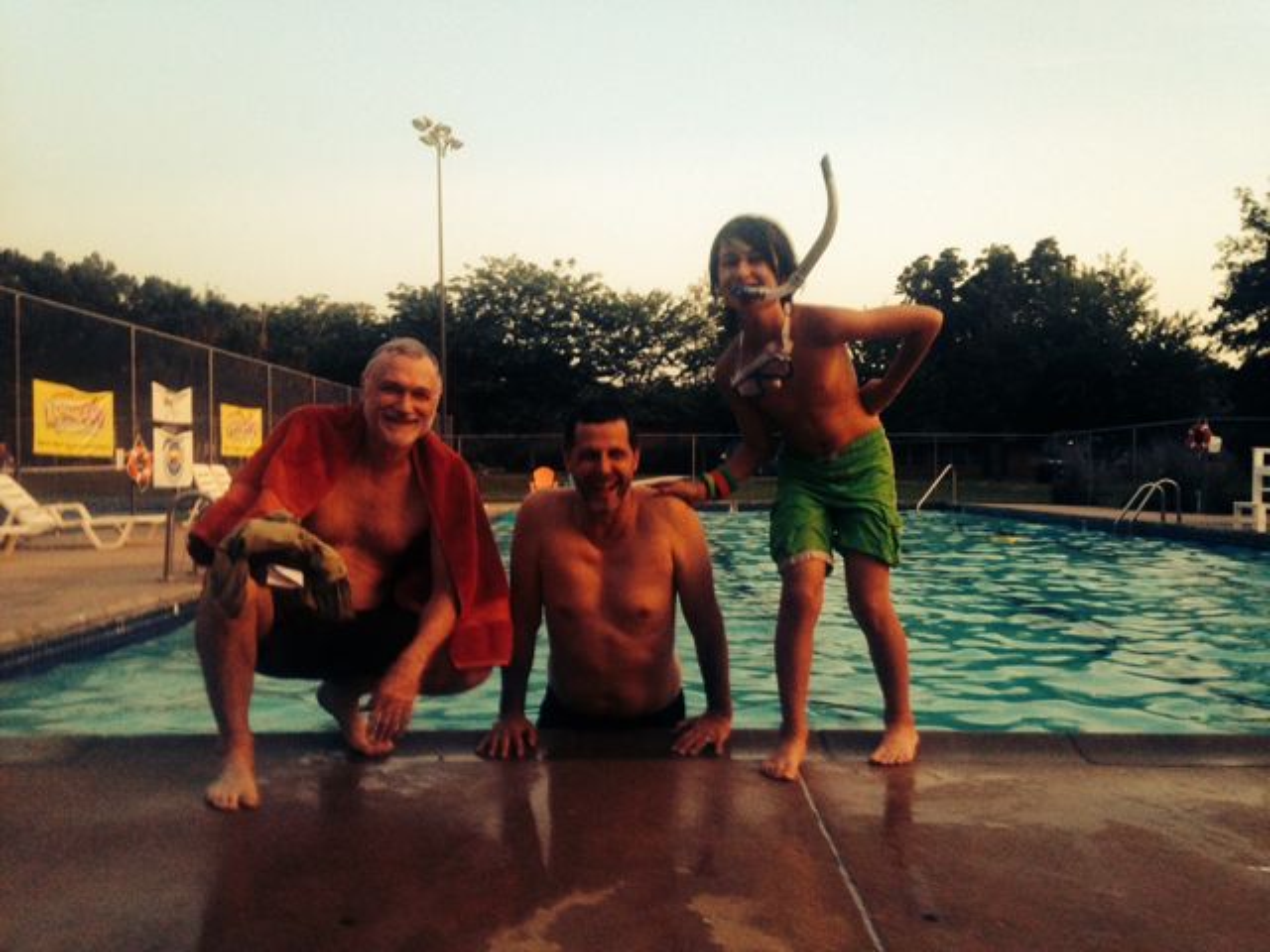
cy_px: 476
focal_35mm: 33
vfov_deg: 42.9
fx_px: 1211
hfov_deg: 55.4
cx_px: 635
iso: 200
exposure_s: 1/20
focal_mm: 4.12
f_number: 2.4
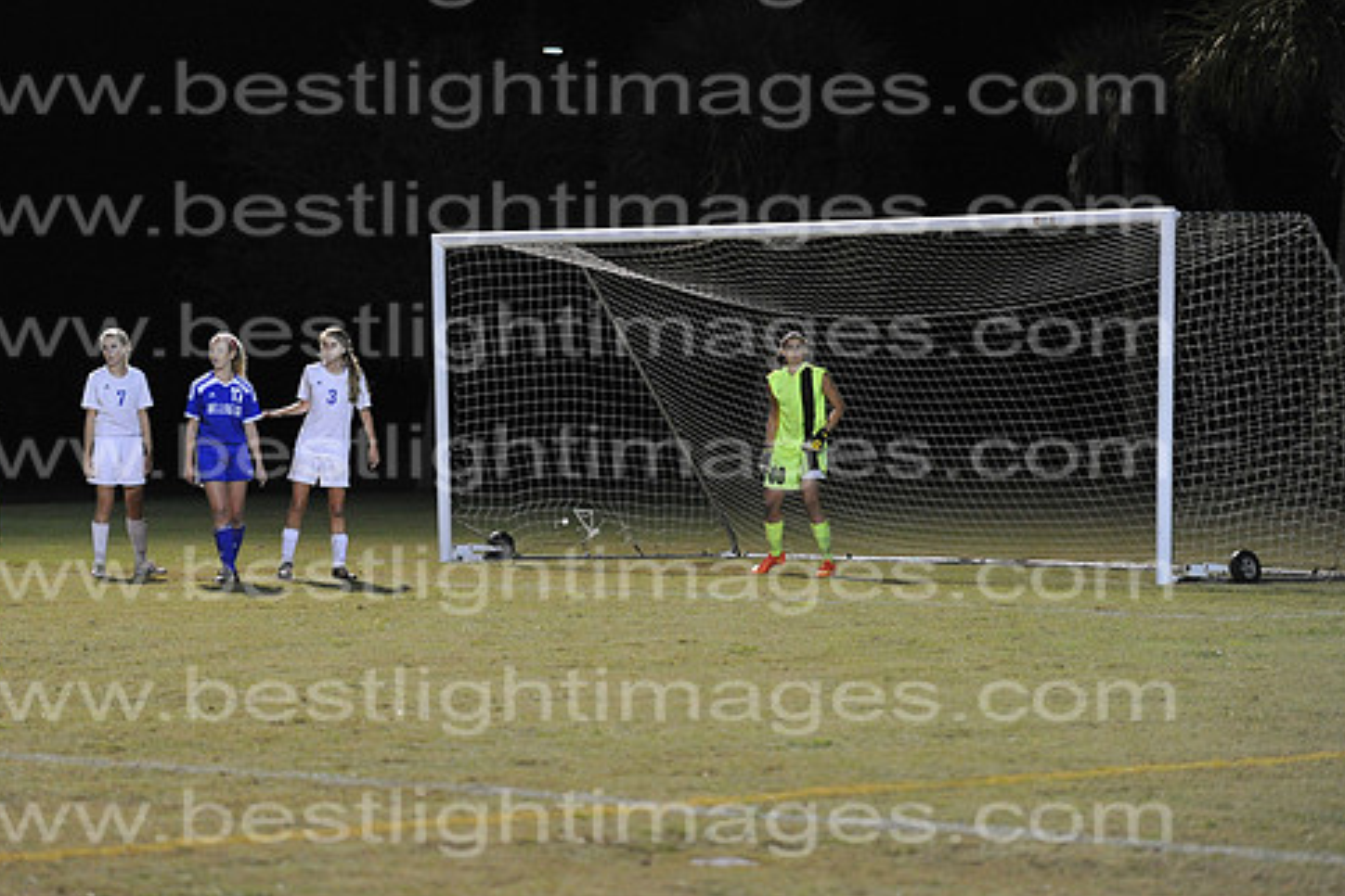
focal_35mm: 156
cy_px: 398
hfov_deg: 13.2
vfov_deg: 8.8
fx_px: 5828
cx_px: 546
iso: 5000
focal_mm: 130
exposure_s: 1/500
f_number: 3.2
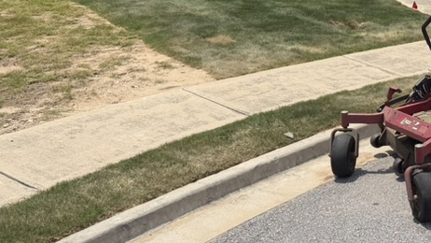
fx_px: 663
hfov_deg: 33.0
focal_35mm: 58
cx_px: 432
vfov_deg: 20.1
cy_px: 1
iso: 80
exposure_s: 1/5714
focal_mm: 6.76
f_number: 1.78
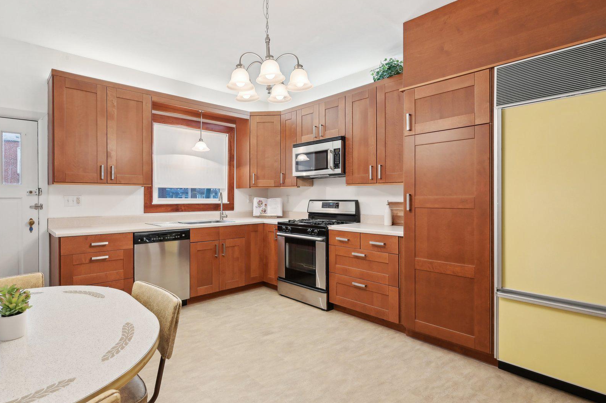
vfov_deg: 67.3
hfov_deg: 89.4
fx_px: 303
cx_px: 257
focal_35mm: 18
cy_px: 193
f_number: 8
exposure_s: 1/15
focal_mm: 14
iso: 250
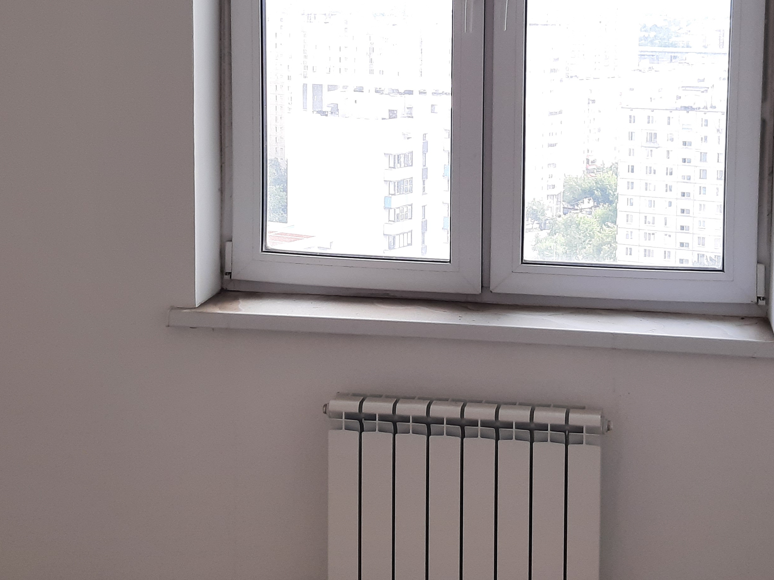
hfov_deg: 31.7
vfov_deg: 23.8
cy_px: 145
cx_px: 426
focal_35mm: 61
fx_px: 1363
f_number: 1.7
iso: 40
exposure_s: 1/143
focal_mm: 3.93
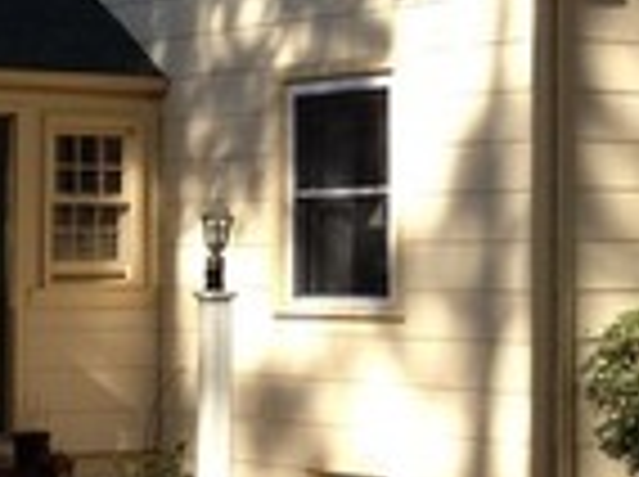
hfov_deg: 13.4
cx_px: 351
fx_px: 2727
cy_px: 135
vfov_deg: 10.0
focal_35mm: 148
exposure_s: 1/778
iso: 50
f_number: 2.4
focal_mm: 4.28
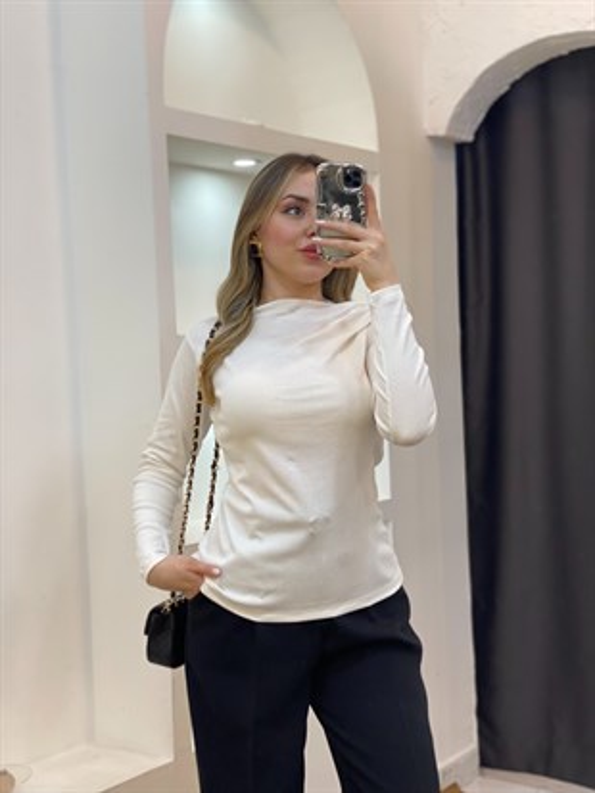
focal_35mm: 52
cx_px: 298
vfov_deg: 36.8
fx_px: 1191
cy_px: 396
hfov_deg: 28.0
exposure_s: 1/100
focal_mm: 6
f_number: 2
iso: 80
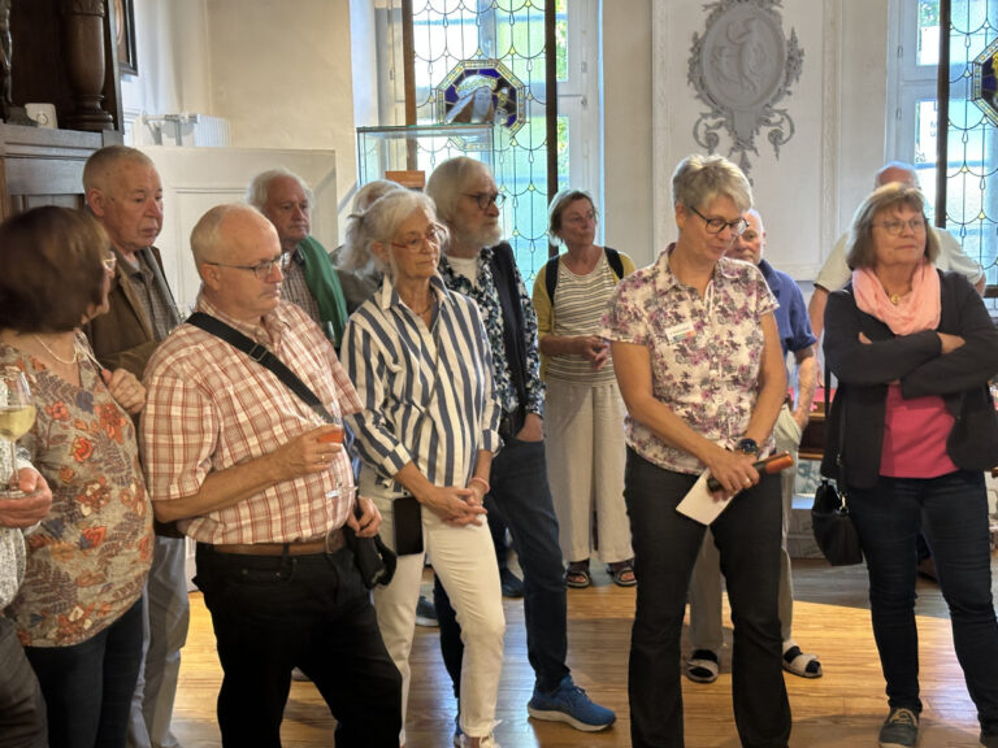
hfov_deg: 39.7
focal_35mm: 48
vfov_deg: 30.3
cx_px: 499
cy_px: 374
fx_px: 1384
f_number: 1.8
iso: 200
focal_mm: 6.9
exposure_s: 1/33
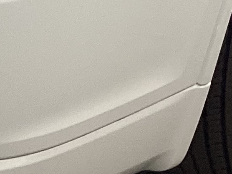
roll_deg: +1.2
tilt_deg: -15.9
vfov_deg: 7.6
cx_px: -12
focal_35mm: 182
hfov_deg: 10.7
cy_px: -249
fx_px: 1220
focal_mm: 3.3
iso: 80
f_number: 2.4
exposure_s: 1/50
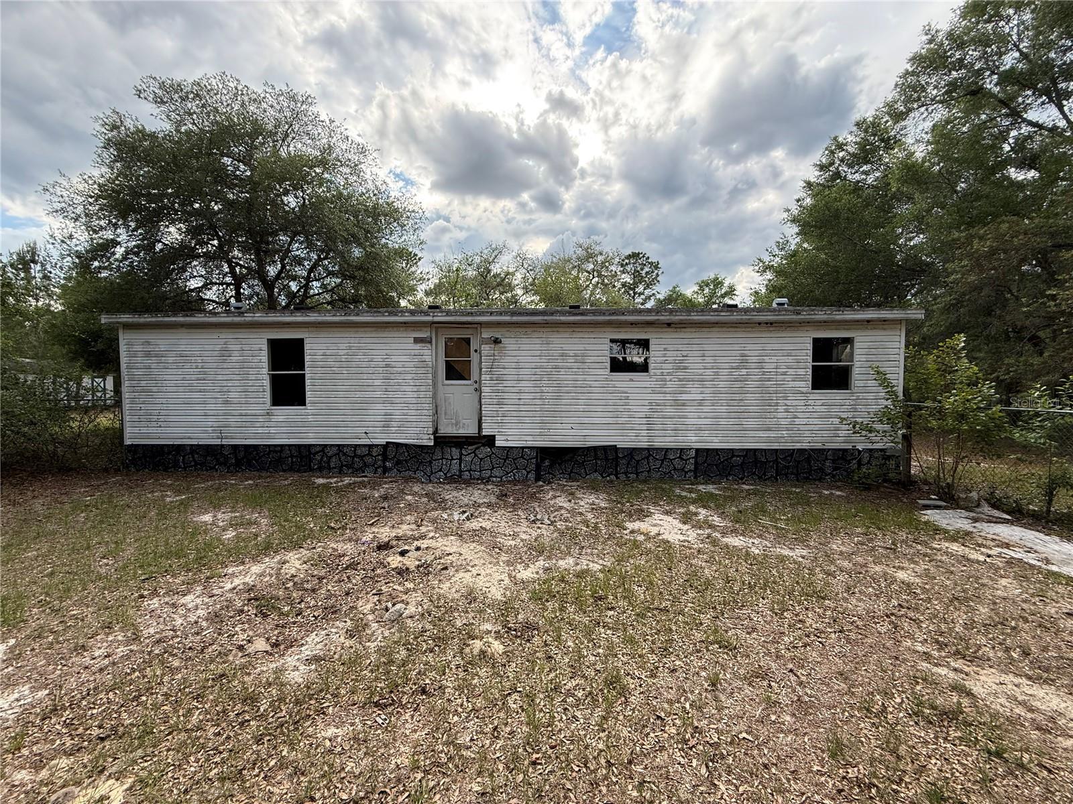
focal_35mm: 14
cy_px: 402
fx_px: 434
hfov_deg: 102.1
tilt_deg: -2.5
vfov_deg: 85.7
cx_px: 536
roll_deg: -0.1
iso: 64
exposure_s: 1/554
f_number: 2.2
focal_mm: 2.22
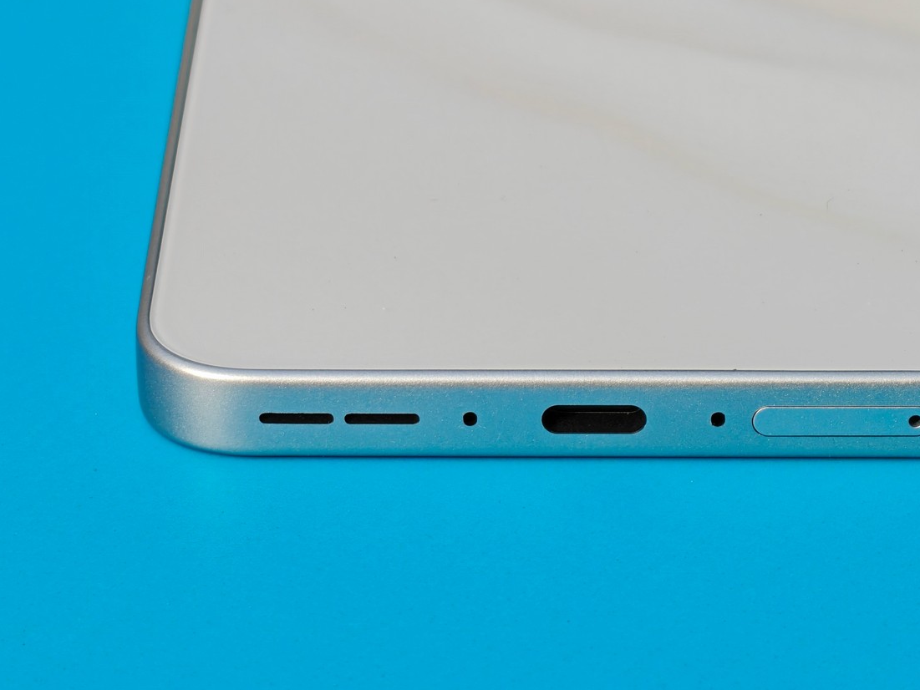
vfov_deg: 7.8
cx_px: 581
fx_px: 5077
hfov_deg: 10.3
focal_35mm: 191
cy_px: 327
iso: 125
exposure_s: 1/1020
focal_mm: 13.85
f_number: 2.6
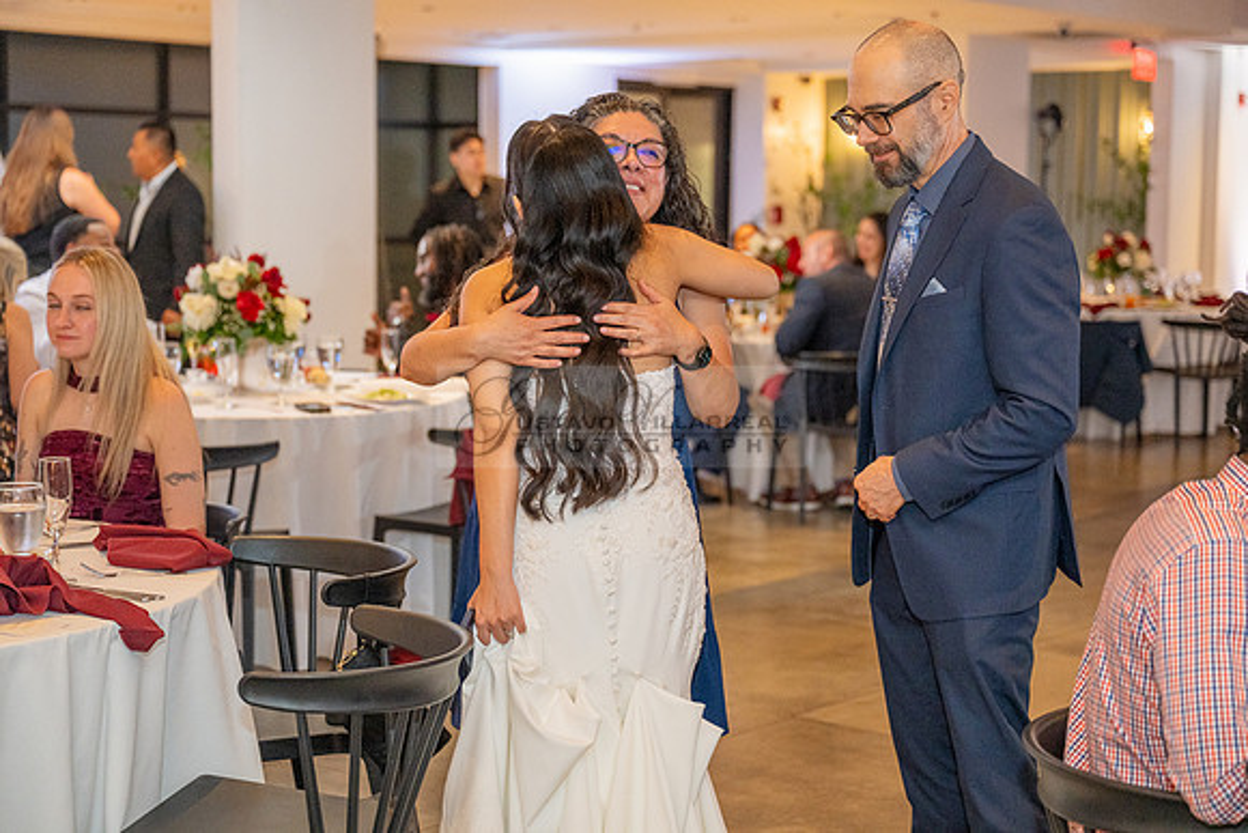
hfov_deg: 33.4
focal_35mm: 60
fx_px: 2080
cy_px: 416
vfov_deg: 22.6
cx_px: 624
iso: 2000
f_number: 3.2
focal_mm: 60
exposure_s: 1/200
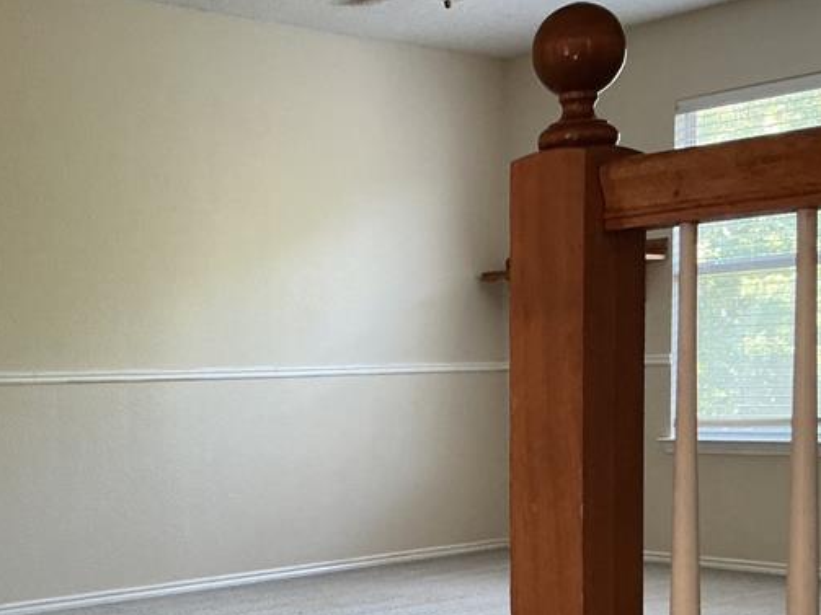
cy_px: 519
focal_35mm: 59
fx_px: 1399
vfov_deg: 24.3
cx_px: 202
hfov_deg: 32.1
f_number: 1.8
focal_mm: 3
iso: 160
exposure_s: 1/60
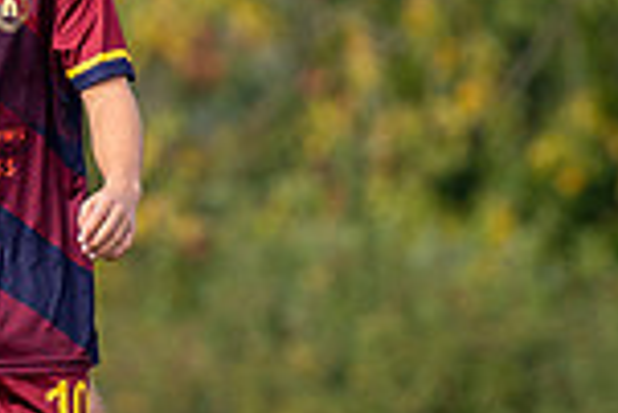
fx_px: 24228
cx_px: -46
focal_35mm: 1410
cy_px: 58
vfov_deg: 1.0
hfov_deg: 1.5
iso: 200
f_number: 2.8
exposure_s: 1/1600
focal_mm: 200
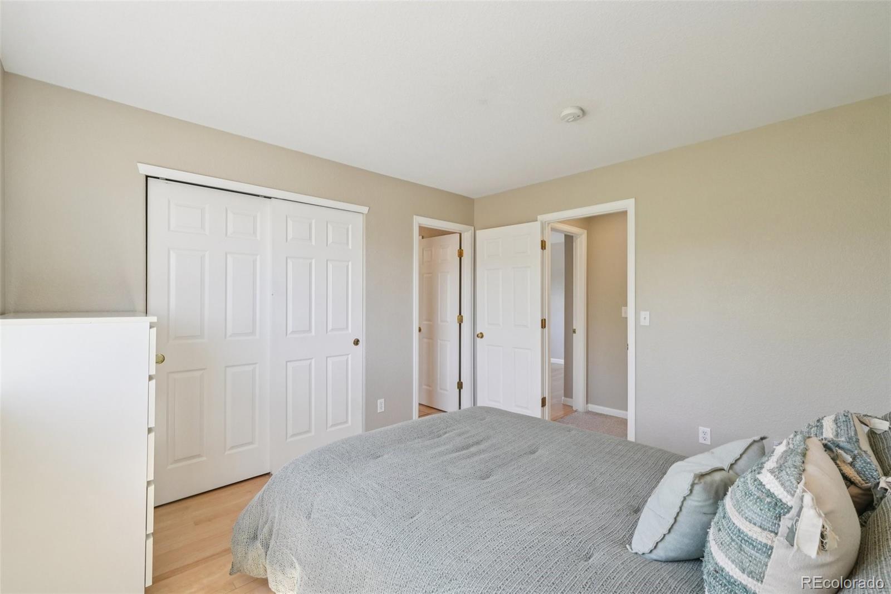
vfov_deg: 77.3
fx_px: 371
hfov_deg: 100.4
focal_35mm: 15
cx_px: 446
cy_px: 297
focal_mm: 10
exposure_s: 1/40
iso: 800
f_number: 8
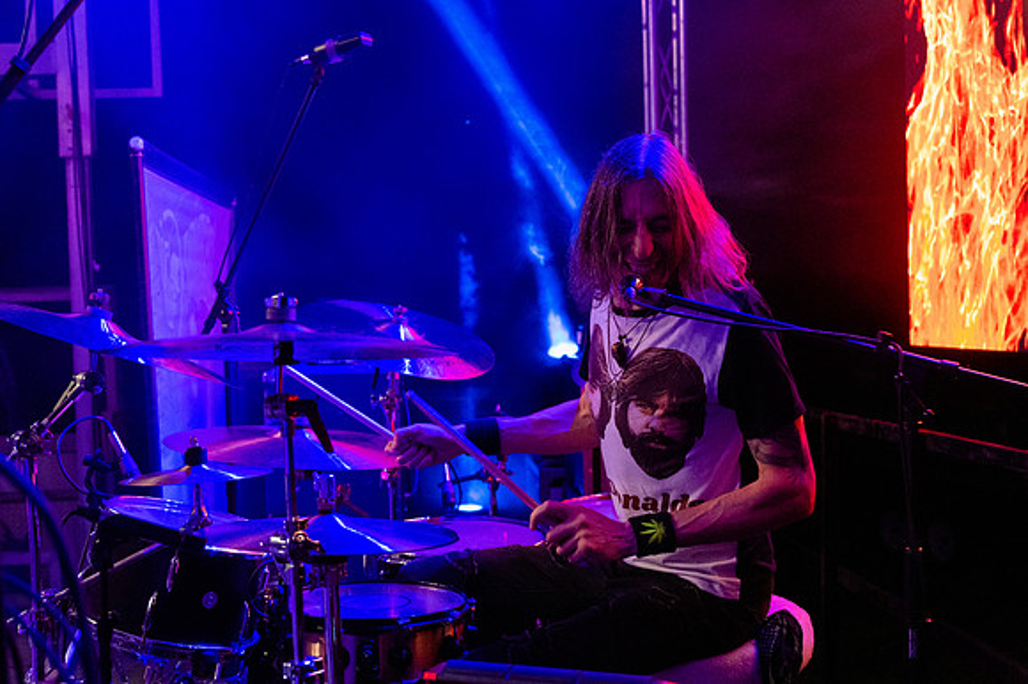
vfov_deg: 29.8
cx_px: 514
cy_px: 342
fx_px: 1284
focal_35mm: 45
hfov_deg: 43.6
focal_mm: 30.5
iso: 6400
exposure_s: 1/640
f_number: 2.8
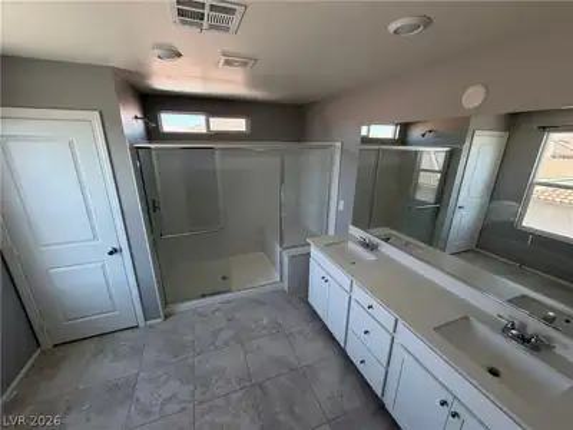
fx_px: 232
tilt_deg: -17.1
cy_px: 215
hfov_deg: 102.1
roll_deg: -0.6
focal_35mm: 14
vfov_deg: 85.7
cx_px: 286
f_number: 2.2
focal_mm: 2.22
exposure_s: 1/121
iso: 100
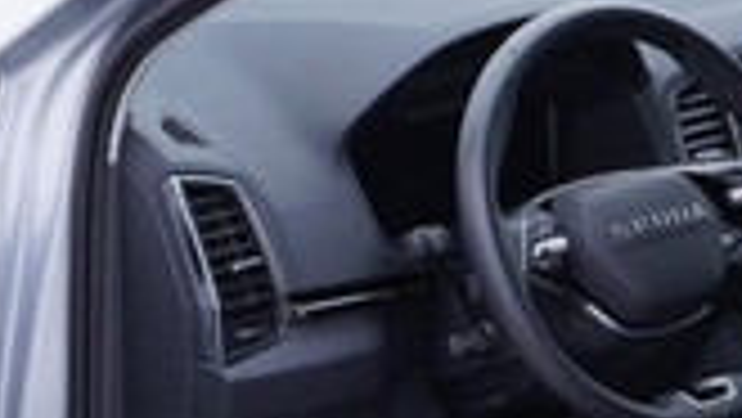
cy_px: 524
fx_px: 2480
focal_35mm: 126
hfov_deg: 17.0
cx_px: 427
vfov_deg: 9.5
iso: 125
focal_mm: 24
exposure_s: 1/50
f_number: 3.2
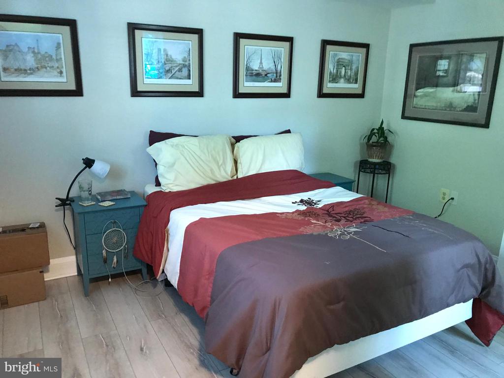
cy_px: 189
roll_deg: -1.7
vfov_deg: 49.7
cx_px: 252
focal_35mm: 28
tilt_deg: -14.4
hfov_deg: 63.4
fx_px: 408
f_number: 1.8
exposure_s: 1/6
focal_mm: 3.99
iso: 100
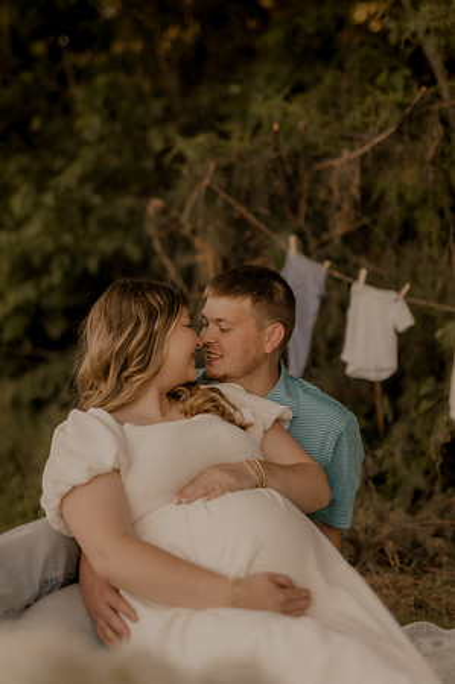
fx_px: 950
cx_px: 228
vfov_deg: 39.6
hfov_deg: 26.9
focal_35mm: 50
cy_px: 342
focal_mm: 50
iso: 200
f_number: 1.4
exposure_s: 1/1000
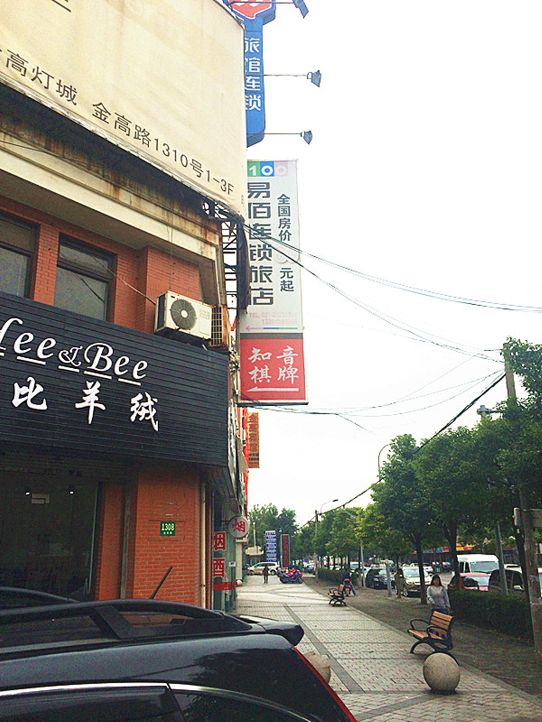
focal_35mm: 29
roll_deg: +3.3
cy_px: 361
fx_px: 605
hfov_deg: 48.2
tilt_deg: +17.4
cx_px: 271
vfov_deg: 61.7
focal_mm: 4.15
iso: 32
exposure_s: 1/1001
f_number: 2.2
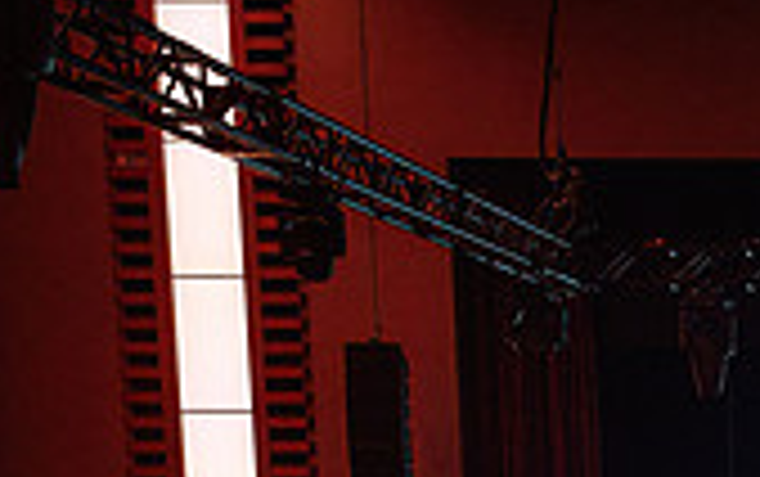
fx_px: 1742
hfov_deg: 21.1
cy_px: 704
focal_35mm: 84
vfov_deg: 14.6
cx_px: 1120
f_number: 2.8
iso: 1250
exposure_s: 1/100
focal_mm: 24
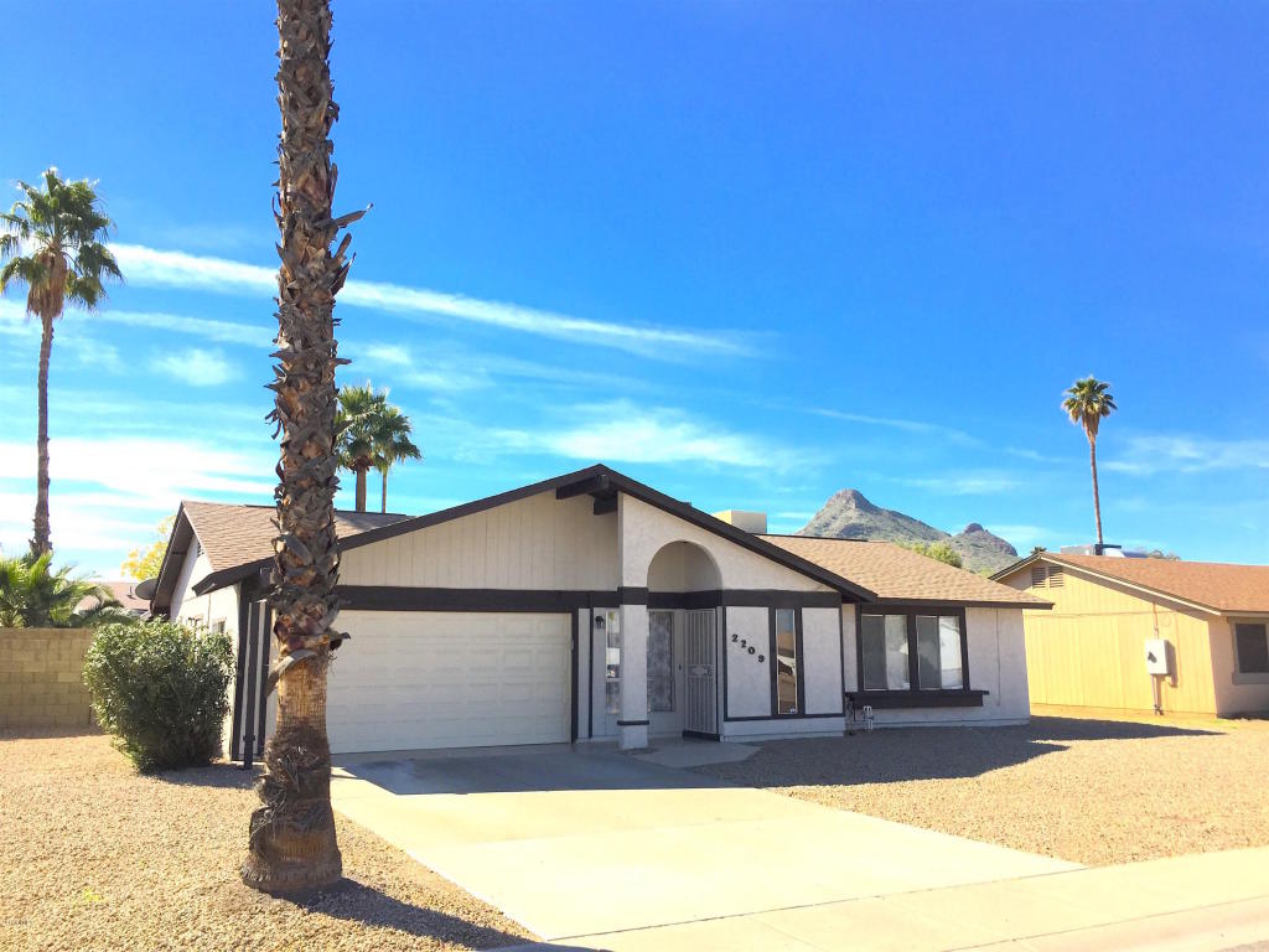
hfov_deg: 61.7
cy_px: 476
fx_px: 1063
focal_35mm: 29
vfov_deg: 48.2
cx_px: 634
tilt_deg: +8.6
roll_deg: -1.3
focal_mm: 4.15
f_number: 2.2
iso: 32
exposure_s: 1/2198
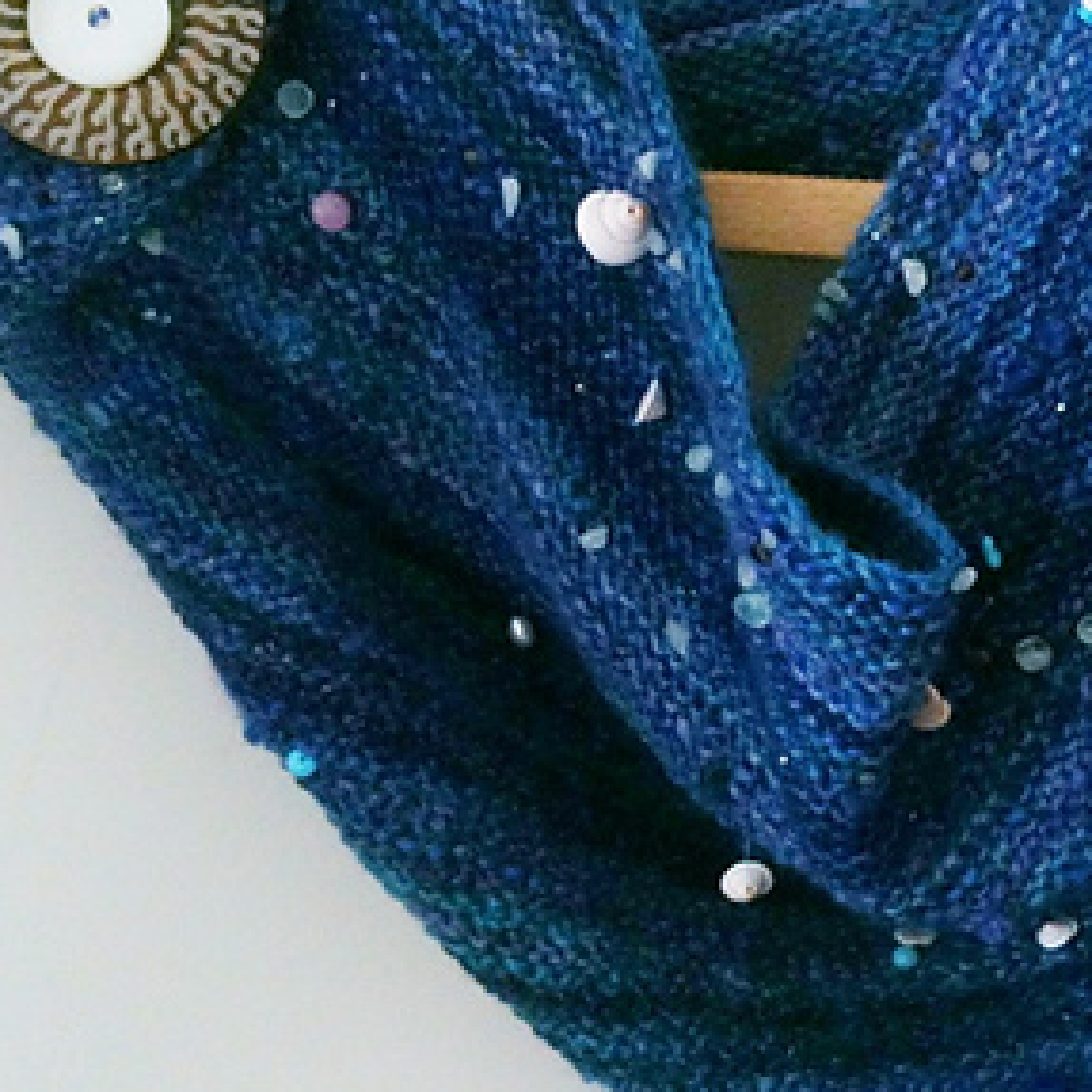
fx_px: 2463
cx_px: 788
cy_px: 460
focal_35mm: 69
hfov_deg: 24.8
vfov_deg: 25.0
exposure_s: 1/60
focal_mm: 3.85
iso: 100
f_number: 2.8
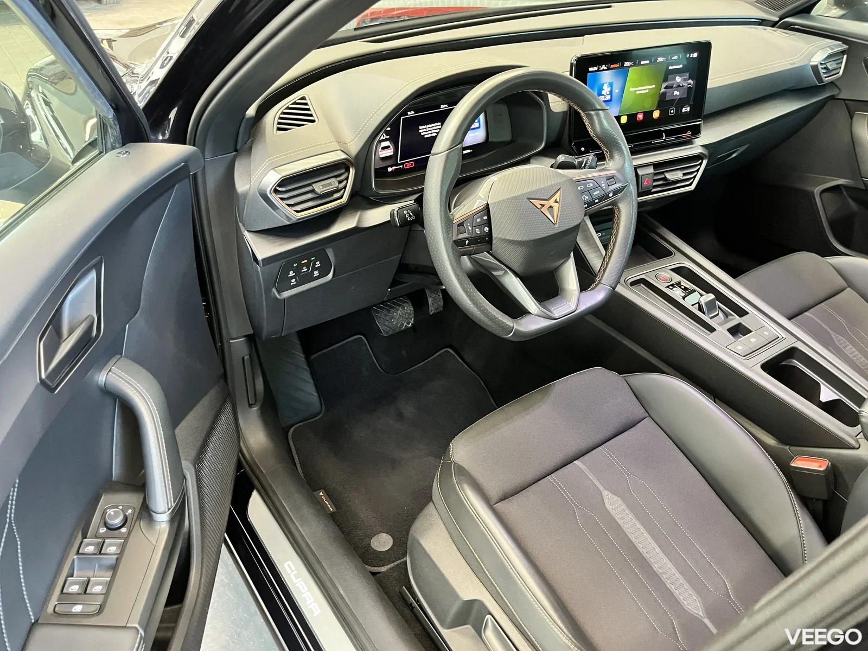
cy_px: 326
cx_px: 434
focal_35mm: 26
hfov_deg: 67.3
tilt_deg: -33.3
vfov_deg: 53.1
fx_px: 652
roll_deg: +0.1
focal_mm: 5.1
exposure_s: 1/42
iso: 500
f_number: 1.6
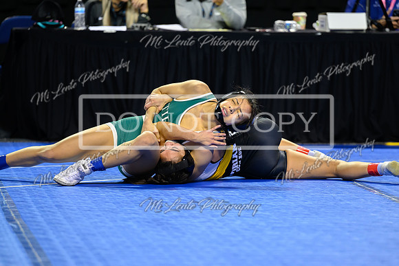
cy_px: 156
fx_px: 2817
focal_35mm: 254
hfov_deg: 8.1
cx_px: 224
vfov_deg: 5.4
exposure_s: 1/800
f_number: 2.8
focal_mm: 200
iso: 3200
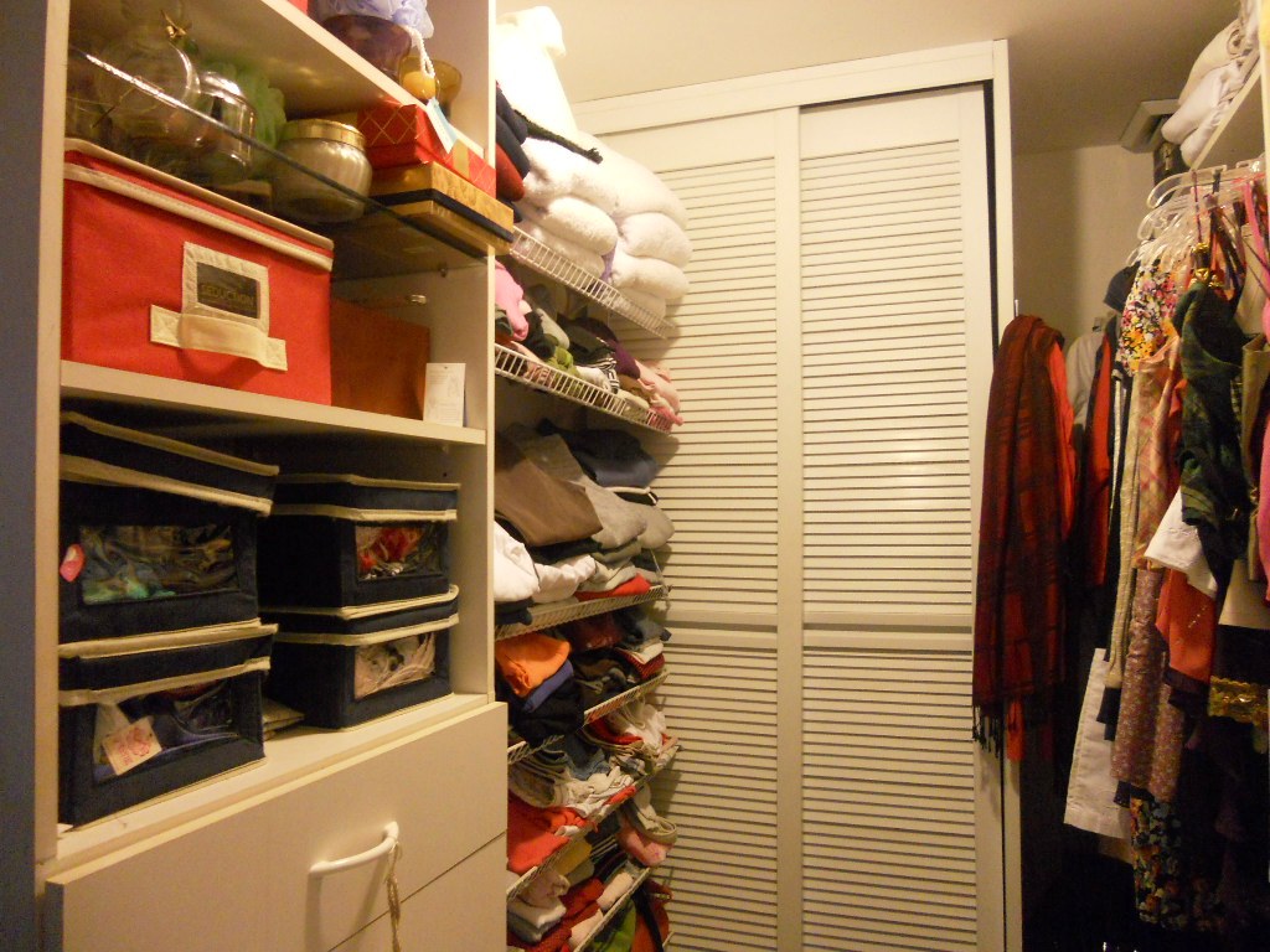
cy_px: 476
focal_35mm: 27
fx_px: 991
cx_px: 635
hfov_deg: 65.3
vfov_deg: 51.4
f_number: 3.2
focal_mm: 4.9
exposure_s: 1/25
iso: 400
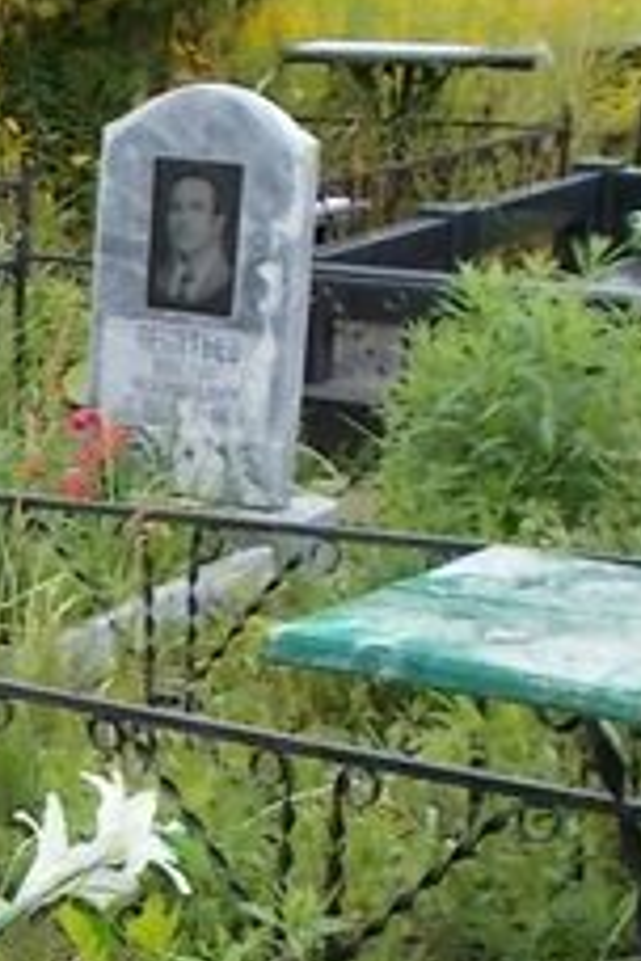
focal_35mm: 95
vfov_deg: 21.1
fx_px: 2537
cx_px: -257
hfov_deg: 13.7
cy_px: 839
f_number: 3.2
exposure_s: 1/200
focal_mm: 4.6
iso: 80
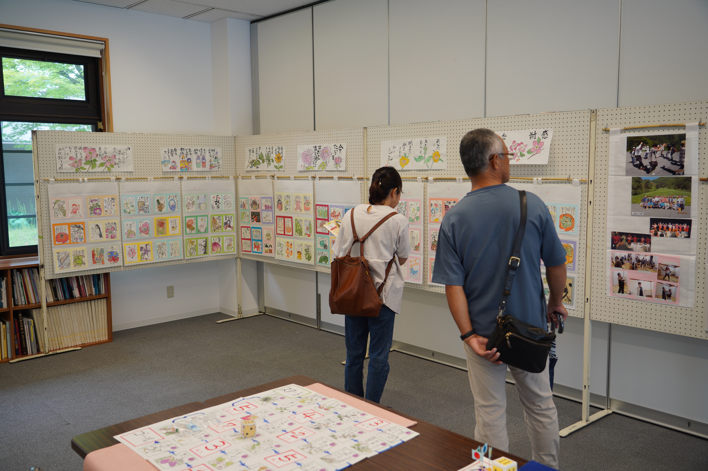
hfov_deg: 60.3
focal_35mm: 31
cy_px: 236
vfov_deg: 42.3
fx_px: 609
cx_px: 354
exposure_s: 1/40
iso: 125
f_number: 4
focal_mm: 31
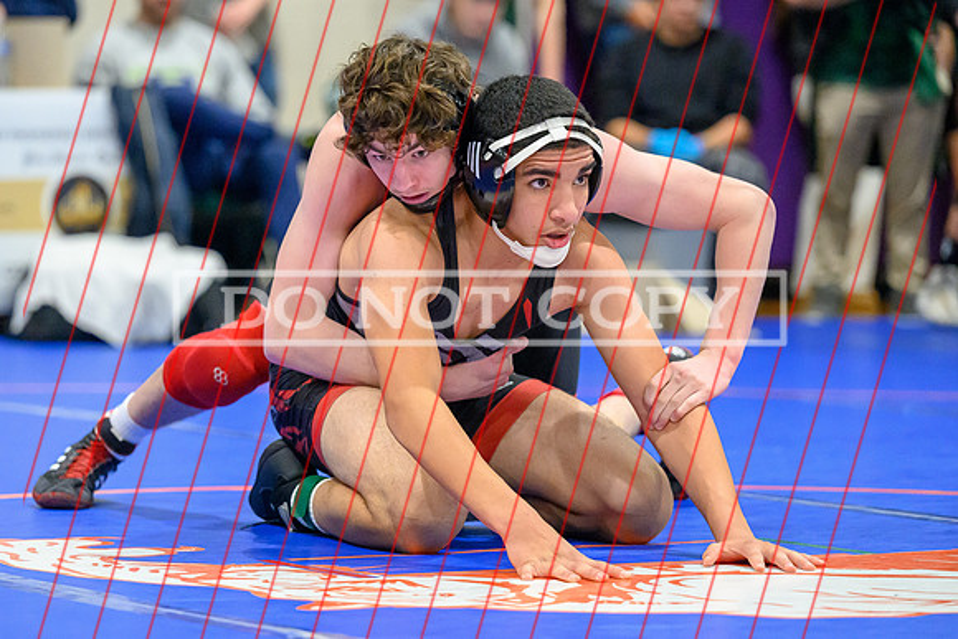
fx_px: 4987
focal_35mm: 187
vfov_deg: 7.3
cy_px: 287
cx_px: 403
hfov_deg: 11.0
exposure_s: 1/640
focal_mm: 145
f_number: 2.8
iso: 9000
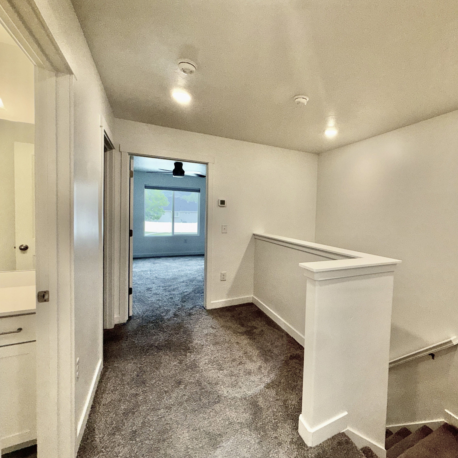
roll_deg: -2.5
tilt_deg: -2.6
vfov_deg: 84.0
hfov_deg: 81.6
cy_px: 224
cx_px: 299
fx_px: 254
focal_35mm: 17
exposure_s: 1/122
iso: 40
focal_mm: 2.22
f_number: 2.2
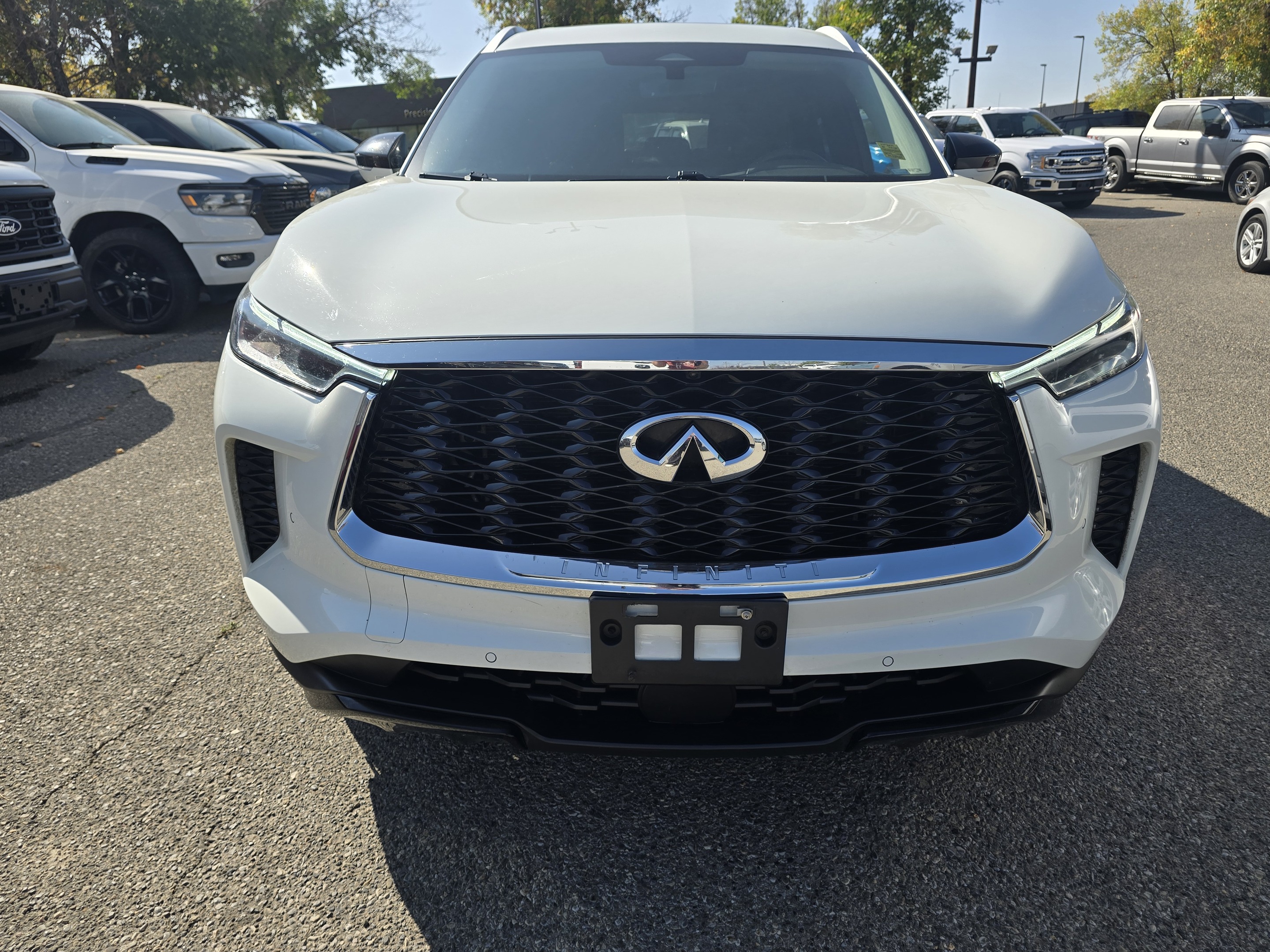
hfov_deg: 73.9
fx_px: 844
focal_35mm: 23
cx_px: 635
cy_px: 476
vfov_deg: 58.9
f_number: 1.7
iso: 12
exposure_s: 1/596
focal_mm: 6.3
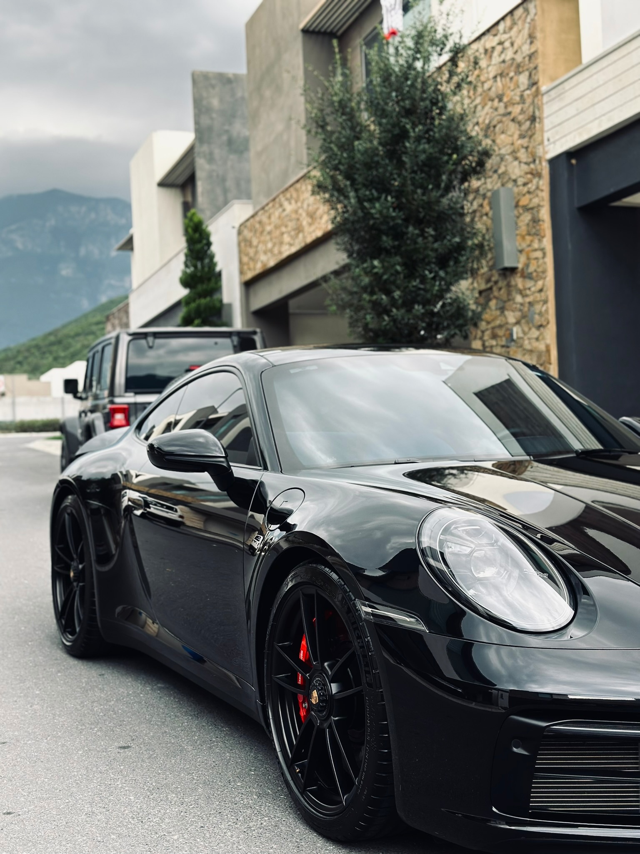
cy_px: 427
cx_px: 320
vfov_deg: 39.7
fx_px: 1183
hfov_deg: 30.3
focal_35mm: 48
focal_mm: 6.86
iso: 64
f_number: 1.78
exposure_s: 1/148
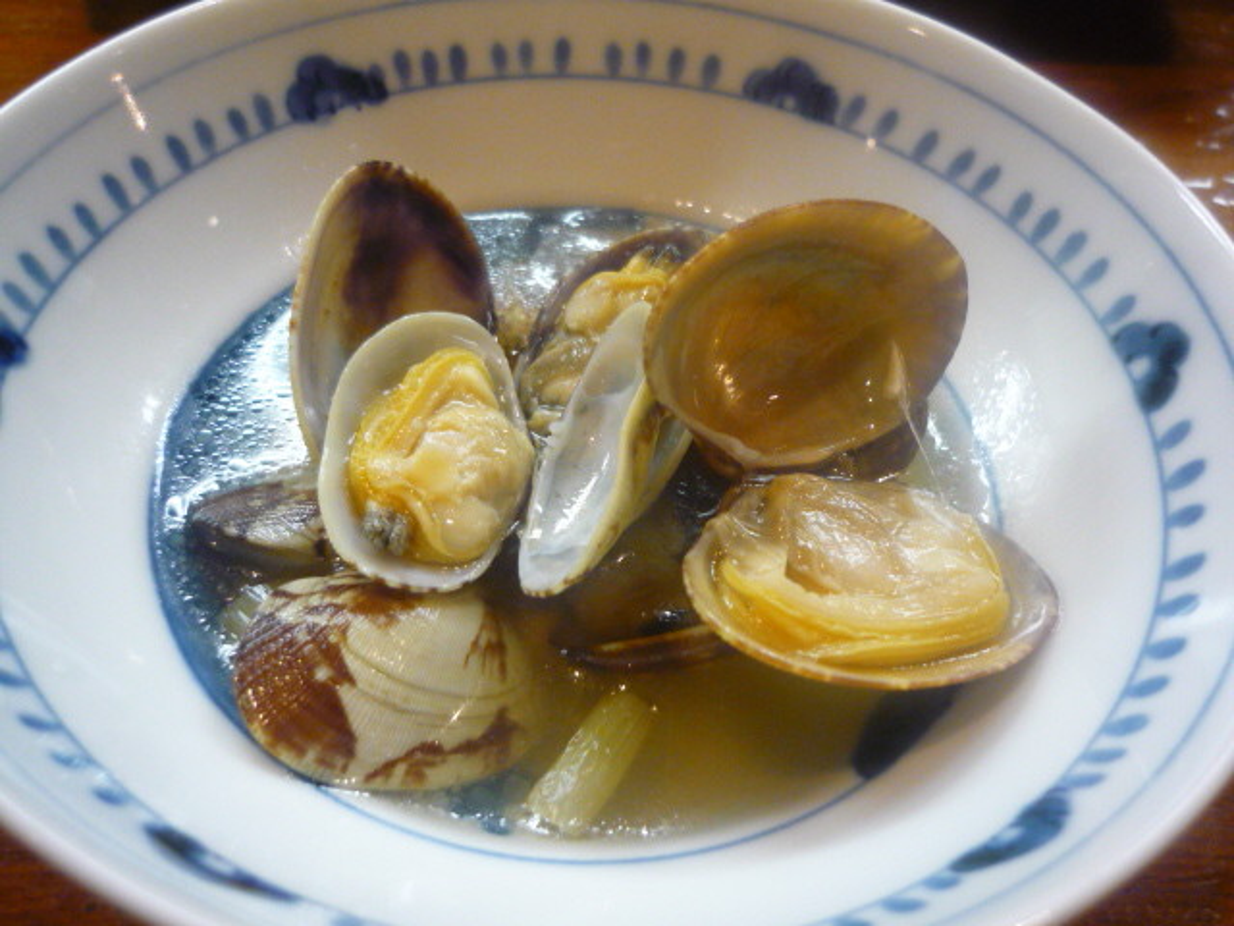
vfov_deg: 42.9
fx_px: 1176
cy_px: 463
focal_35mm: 33
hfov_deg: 55.4
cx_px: 617
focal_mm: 5.5
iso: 400
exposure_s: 1/30
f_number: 2.8
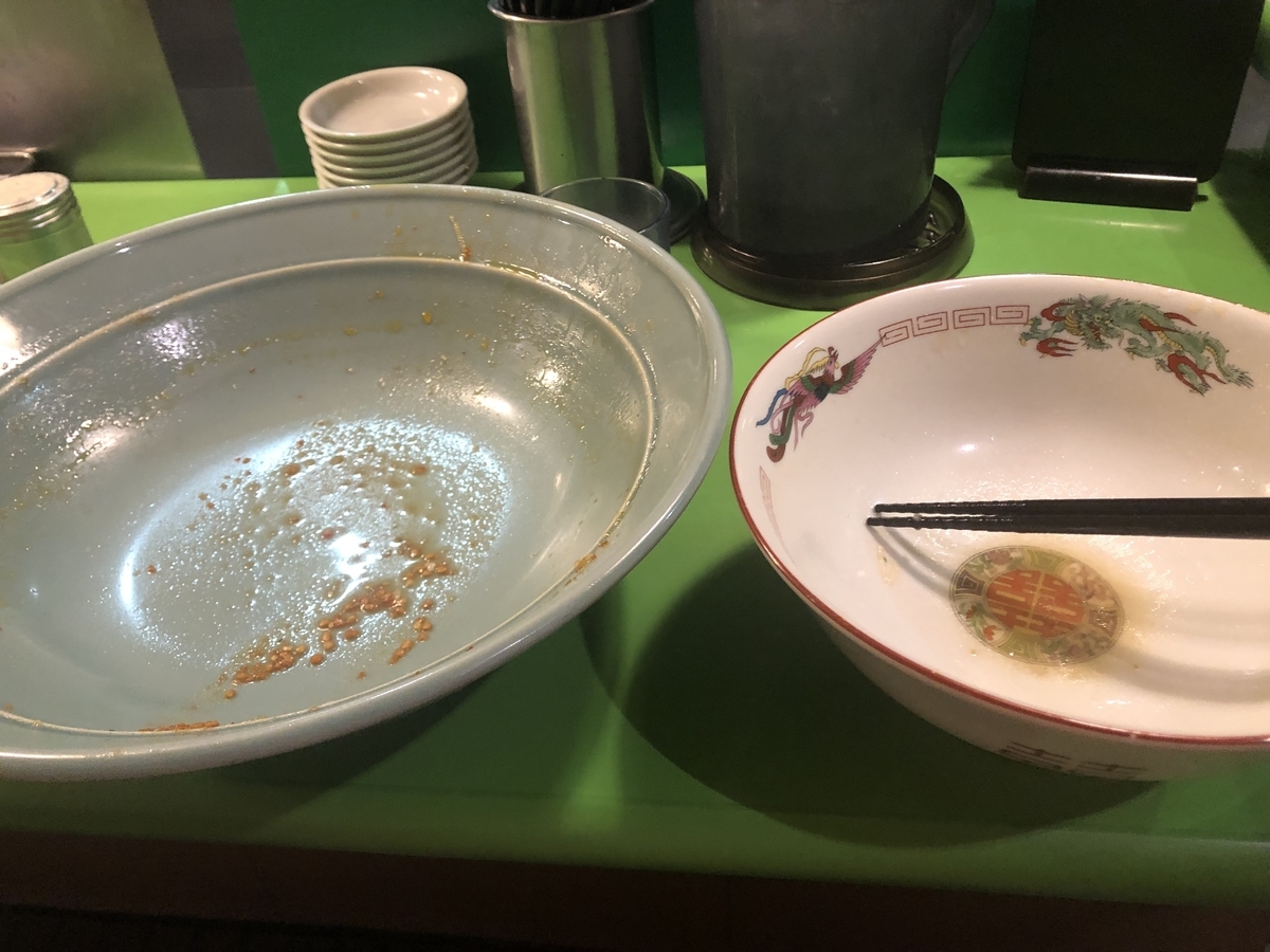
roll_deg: +3.7
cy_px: 476
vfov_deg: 49.7
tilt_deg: -36.6
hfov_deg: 63.4
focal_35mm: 28
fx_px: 1027
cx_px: 635
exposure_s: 1/15
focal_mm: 3.99
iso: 100
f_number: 1.8
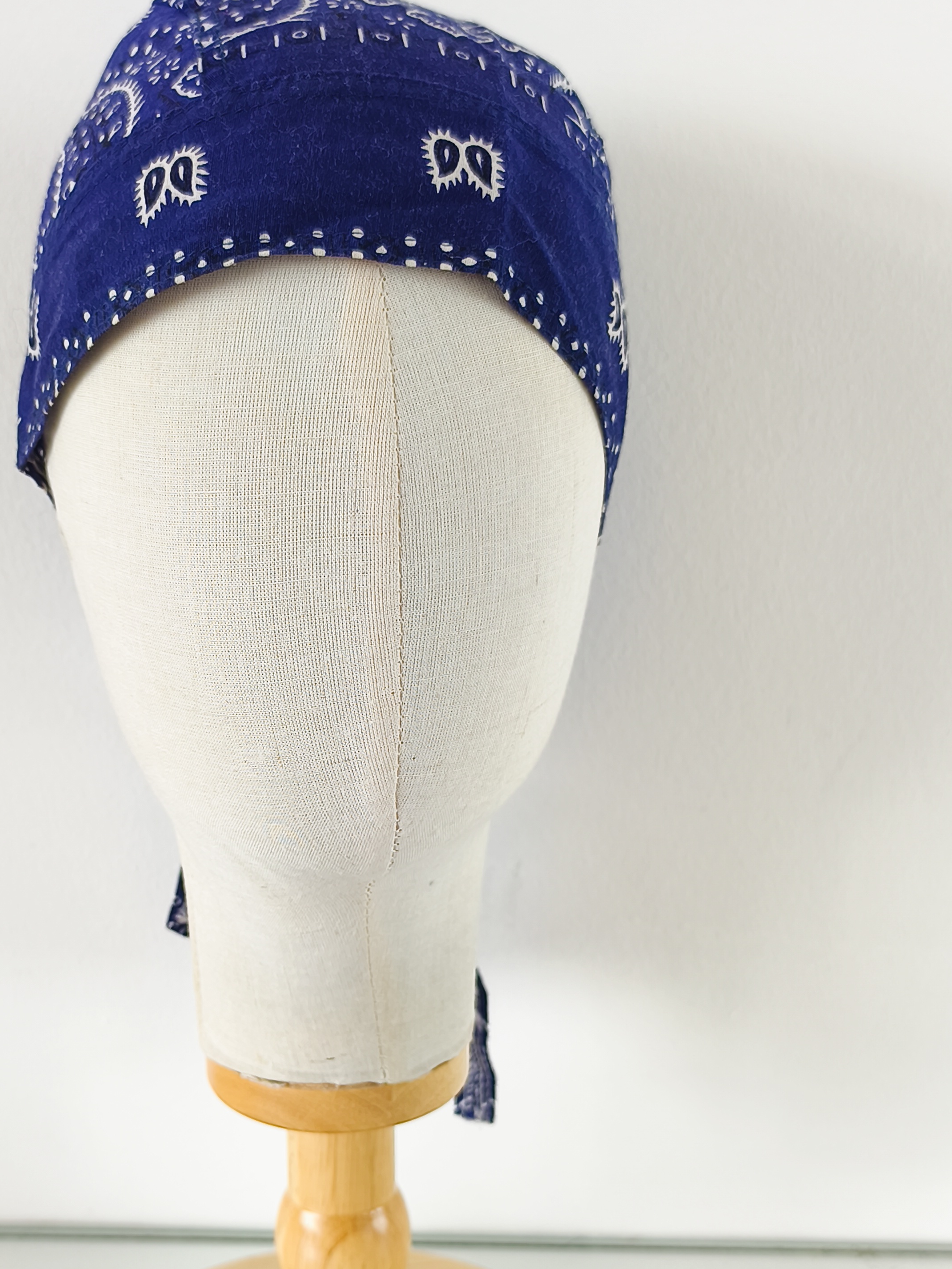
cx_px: 315
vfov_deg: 40.9
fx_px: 1687
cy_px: 816
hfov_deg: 31.3
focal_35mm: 46
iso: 50
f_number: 1.65
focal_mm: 6.14
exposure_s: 1/50
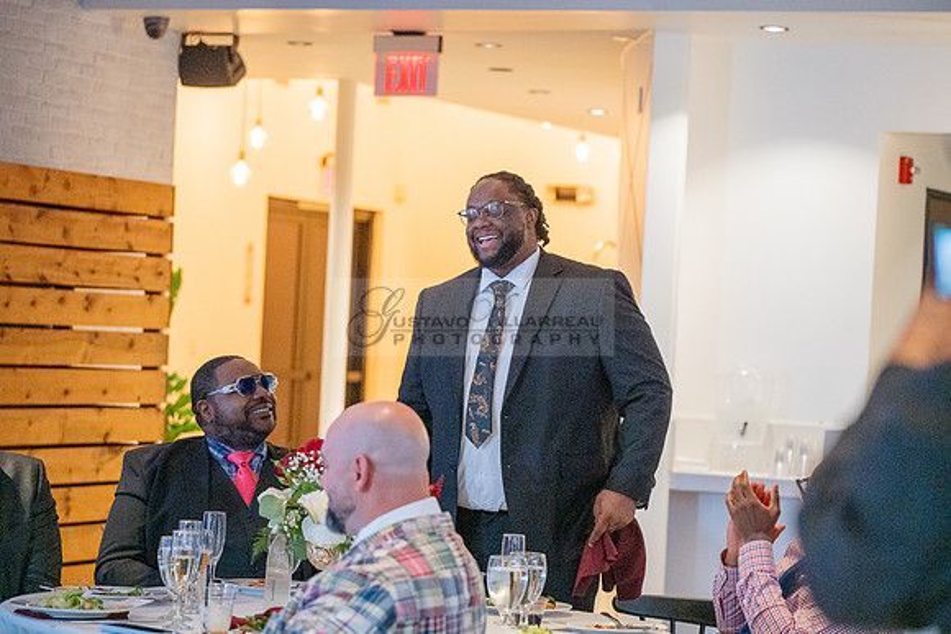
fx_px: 2721
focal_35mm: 103
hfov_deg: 19.8
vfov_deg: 13.3
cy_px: 317
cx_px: 476
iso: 3200
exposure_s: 1/200
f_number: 4
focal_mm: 103
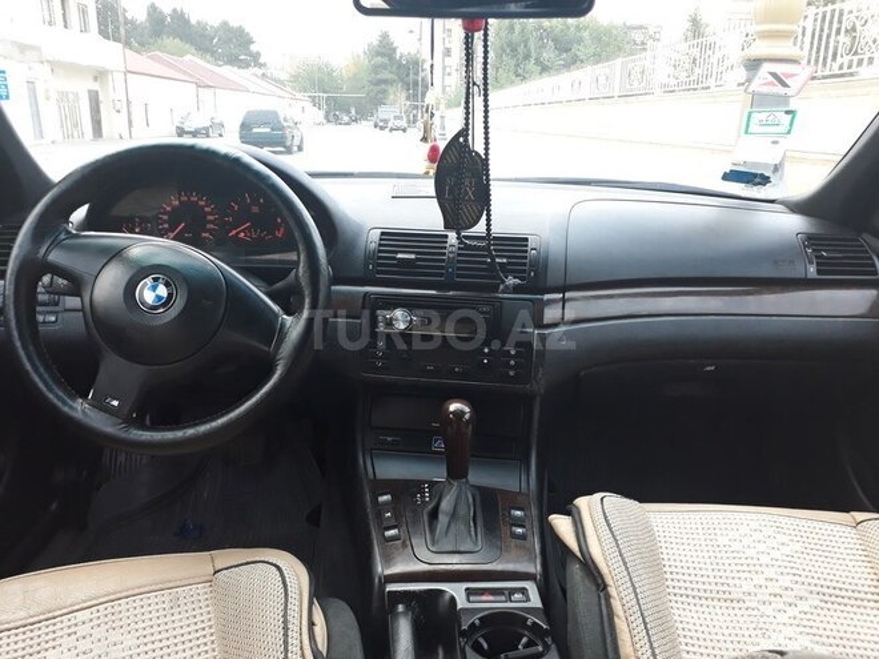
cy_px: 330
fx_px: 686
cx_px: 440
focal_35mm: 27
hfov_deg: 65.3
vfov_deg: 51.4
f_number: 1.9
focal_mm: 3.6
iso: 100
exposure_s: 1/33
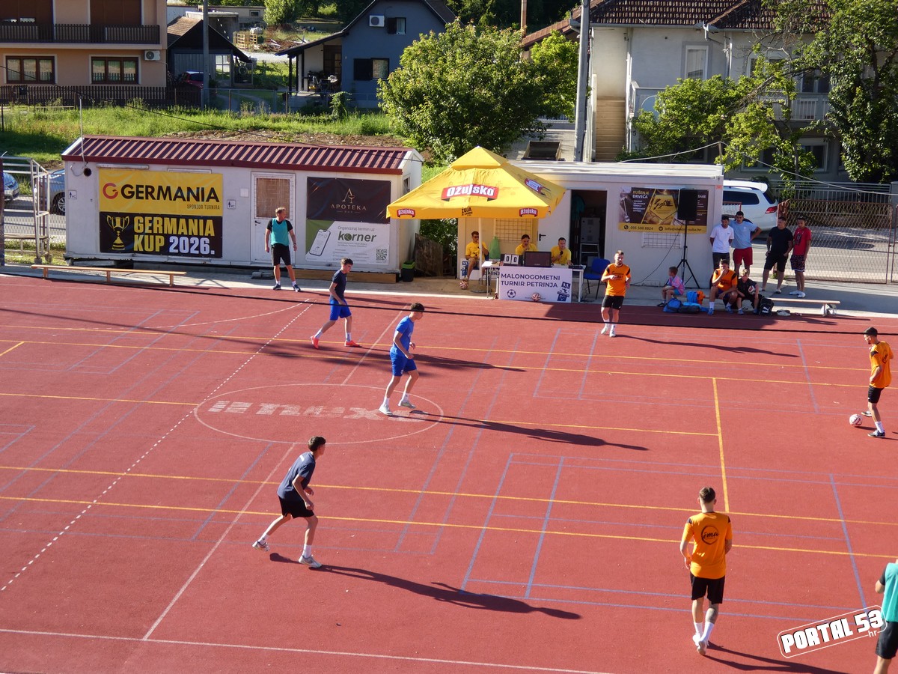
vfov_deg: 21.0
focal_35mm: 70
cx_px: 449
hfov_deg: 27.8
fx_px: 1816
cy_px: 337
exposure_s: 1/200
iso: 80
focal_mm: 12.5
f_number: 4.3
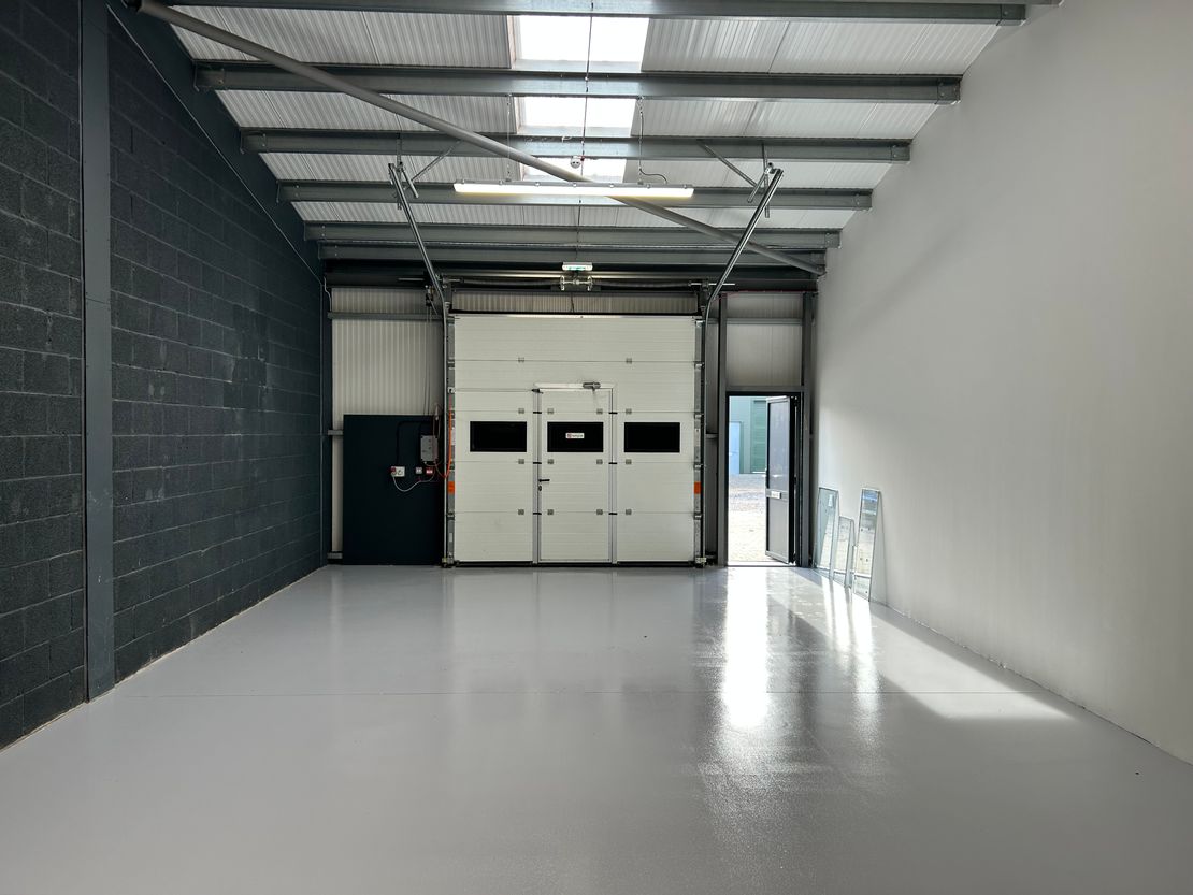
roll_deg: -1.0
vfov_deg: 53.1
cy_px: 448
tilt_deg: -1.8
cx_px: 596
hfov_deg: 67.3
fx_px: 896
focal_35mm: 26
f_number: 1.5
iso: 32
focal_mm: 5.7
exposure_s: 1/109
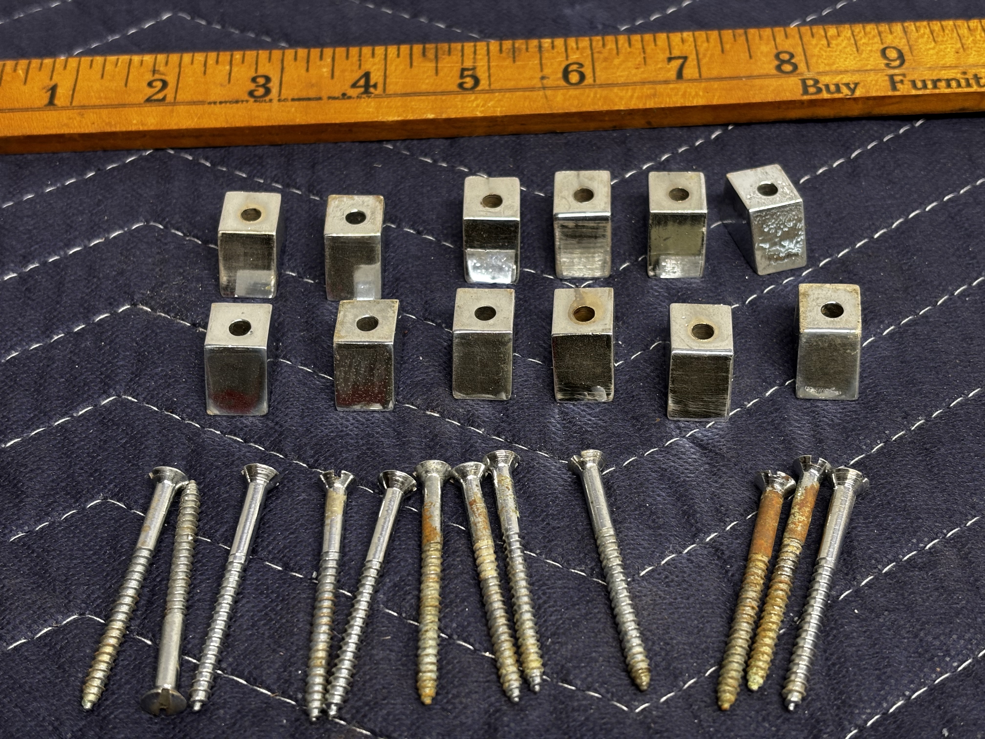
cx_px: 492
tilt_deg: -48.7
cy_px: 370
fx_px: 1480
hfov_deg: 36.8
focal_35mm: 52
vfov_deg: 28.0
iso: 80
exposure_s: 1/60
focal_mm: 5.96
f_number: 1.6
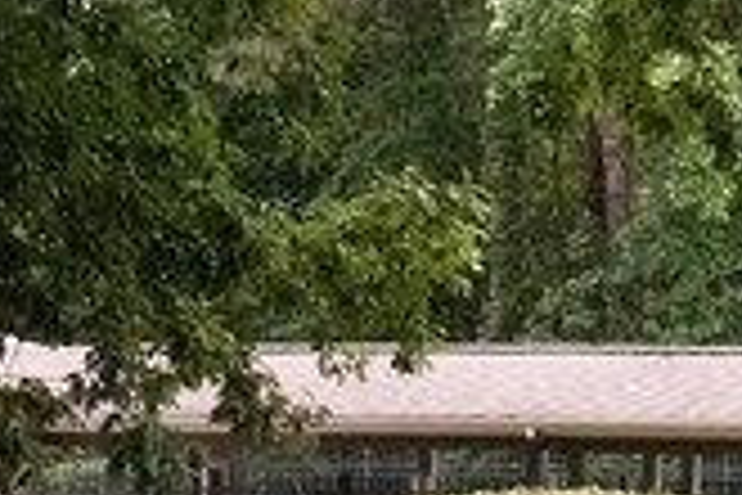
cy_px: 374
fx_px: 3256
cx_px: 1075
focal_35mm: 158
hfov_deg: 12.4
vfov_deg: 8.7
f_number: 16
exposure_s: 1/100
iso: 2500
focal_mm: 16
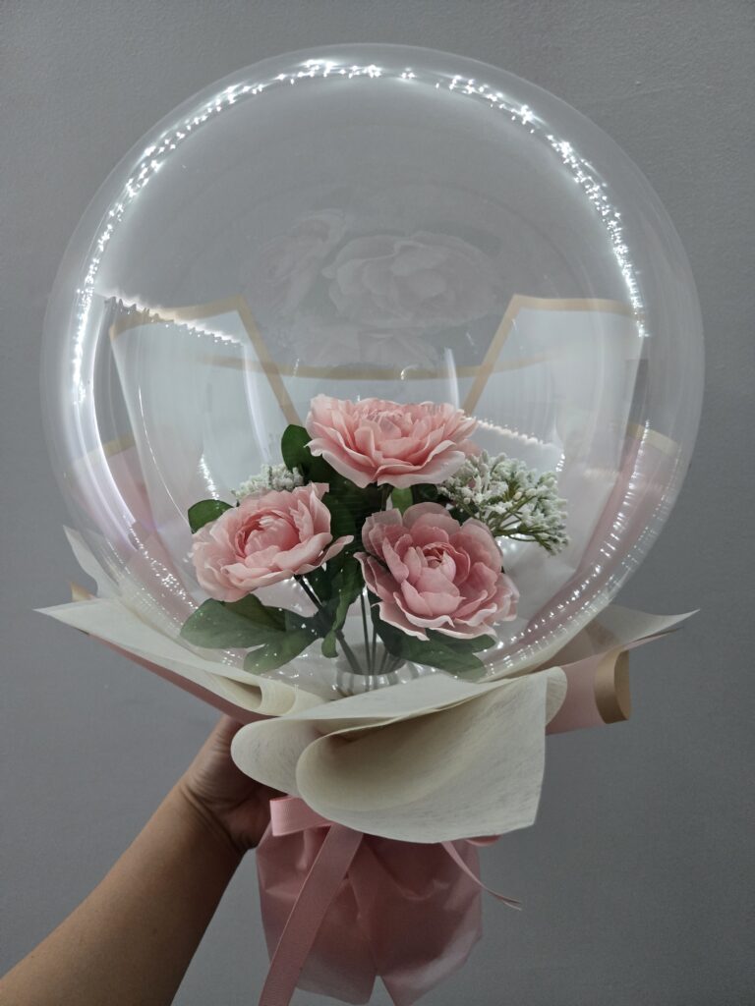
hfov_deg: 58.9
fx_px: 669
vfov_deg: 73.9
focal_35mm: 23
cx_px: 378
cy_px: 503
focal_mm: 5.4
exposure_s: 1/60
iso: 640
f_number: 1.8
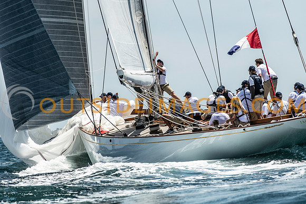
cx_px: 153
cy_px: 102
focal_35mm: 300
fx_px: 2550
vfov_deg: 4.6
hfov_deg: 6.9
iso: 250
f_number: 5
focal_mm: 200
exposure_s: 1/2000
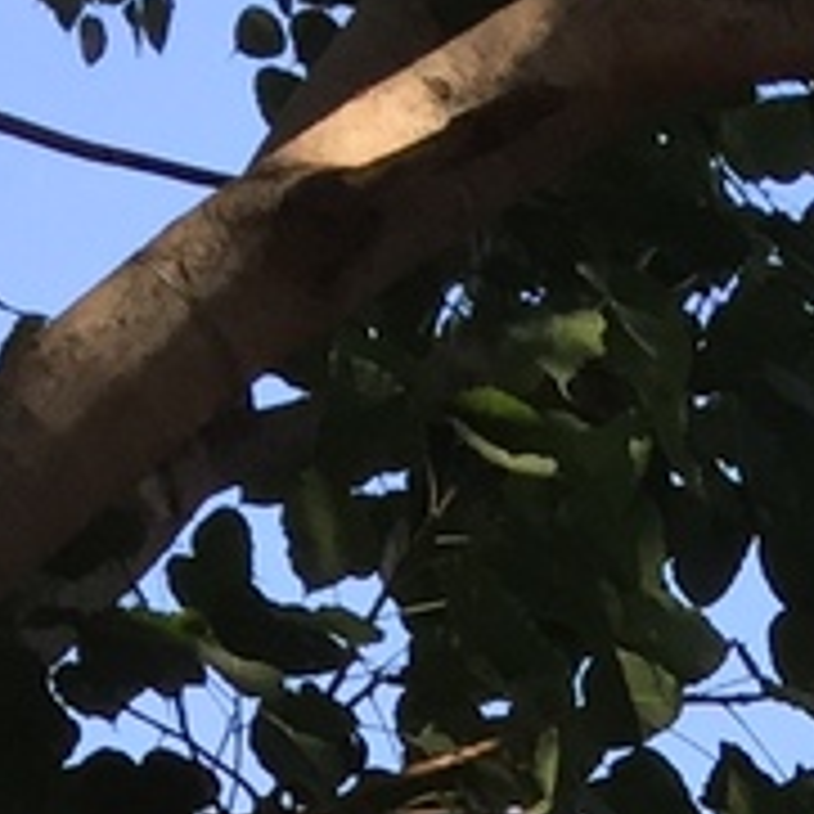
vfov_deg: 6.9
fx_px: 6039
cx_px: 2280
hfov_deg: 7.0
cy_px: 2505
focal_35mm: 227
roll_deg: +0.0
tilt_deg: +5.0
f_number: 2.2
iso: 32
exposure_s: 1/964
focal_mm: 4.15
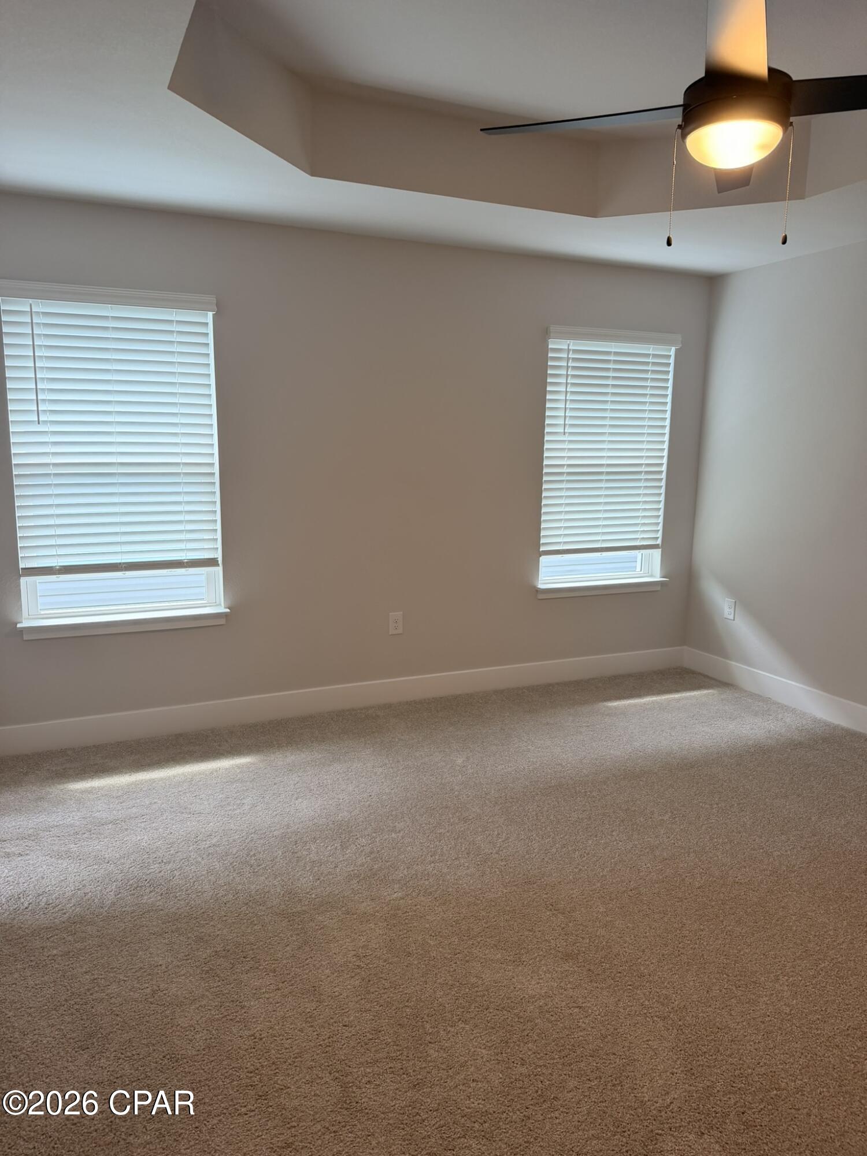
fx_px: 801
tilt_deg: -9.2
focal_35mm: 24
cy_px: 578
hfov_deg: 56.8
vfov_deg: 71.6
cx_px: 434
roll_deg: +0.5
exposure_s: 1/120
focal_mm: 6.76
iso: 125
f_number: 1.78
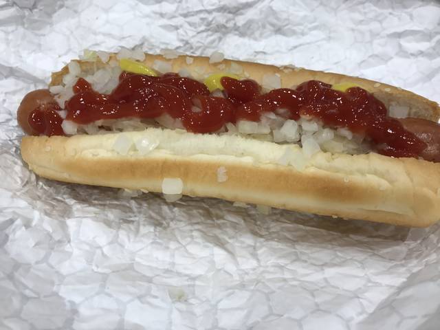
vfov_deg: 49.7
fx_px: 356
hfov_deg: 63.4
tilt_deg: -59.6
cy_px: 165
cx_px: 220
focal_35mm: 28
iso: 40
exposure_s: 1/120
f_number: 1.8
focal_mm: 3.99
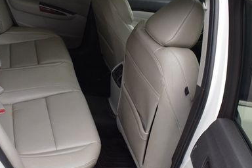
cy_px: 80
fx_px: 315
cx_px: 96
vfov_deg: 29.9
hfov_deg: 43.3
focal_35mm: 45
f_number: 5.6
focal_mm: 18
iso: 200
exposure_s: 1/250
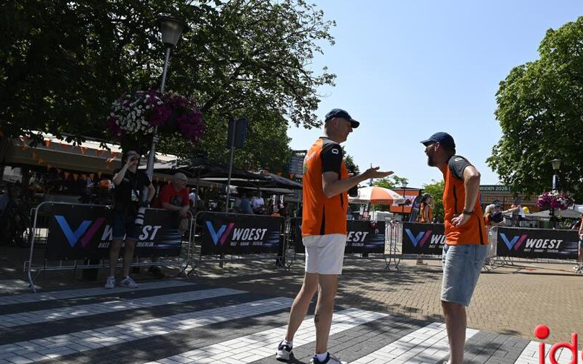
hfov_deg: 62.4
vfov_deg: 41.8
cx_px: 349
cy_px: 168
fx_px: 477
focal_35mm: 30
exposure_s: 1/400
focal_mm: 24
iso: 100
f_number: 7.1
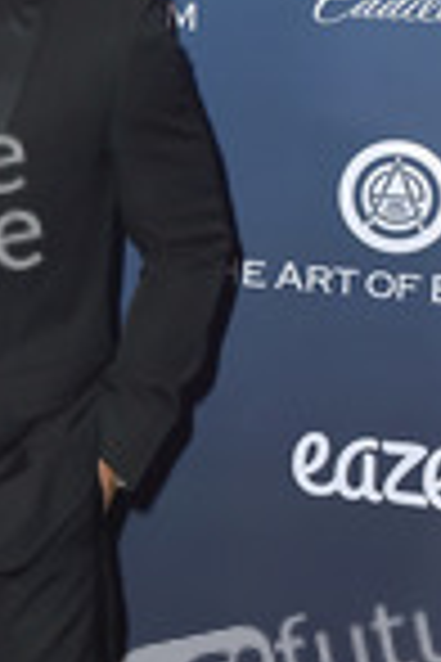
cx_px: -56
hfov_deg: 12.3
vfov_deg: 18.7
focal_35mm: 109
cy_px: 468
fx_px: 2003
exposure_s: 1/250
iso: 250
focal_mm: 40
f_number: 5.6
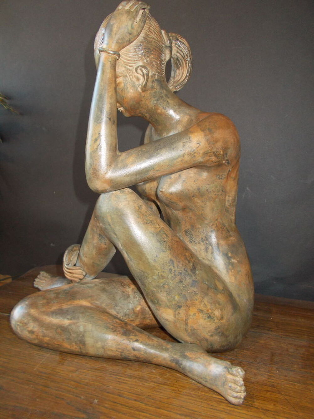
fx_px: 314
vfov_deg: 67.3
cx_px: 157
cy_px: 210
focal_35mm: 26
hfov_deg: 53.1
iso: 200
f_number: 3.2
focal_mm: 4.6
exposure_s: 1/25
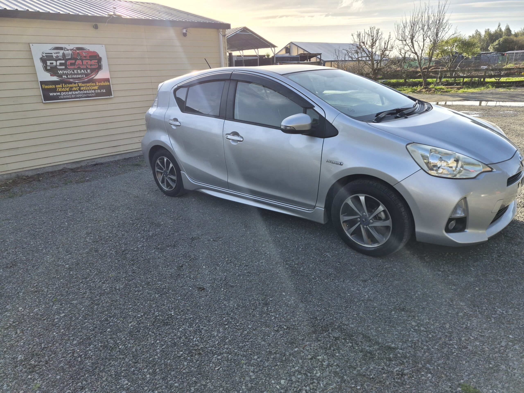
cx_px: 262
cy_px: 196
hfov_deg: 73.9
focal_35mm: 23
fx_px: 348
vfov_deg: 58.9
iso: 80
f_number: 1.8
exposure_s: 1/5296
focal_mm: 5.4
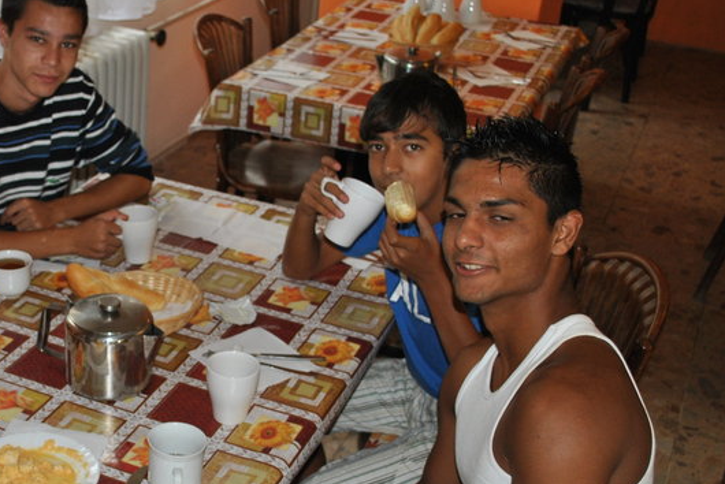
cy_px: 322
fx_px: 1169
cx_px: 135
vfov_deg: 23.3
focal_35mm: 58
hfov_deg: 33.4
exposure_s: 1/60
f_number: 3.8
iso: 200
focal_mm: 20
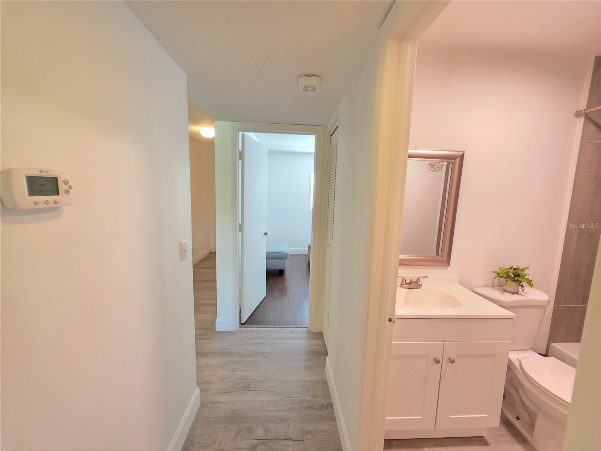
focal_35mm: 13
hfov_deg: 106.2
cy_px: 226
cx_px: 300
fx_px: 226
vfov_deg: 89.9
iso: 500
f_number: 1.9
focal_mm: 2.2
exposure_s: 1/60
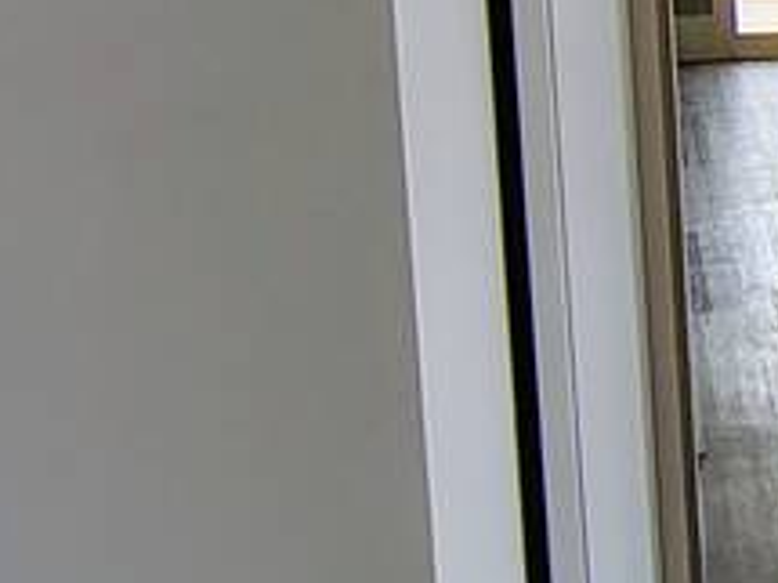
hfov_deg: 13.2
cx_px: 1929
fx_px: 2404
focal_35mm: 107
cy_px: 87
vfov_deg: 13.7
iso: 101
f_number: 2.2
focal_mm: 2.13
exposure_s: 1/120
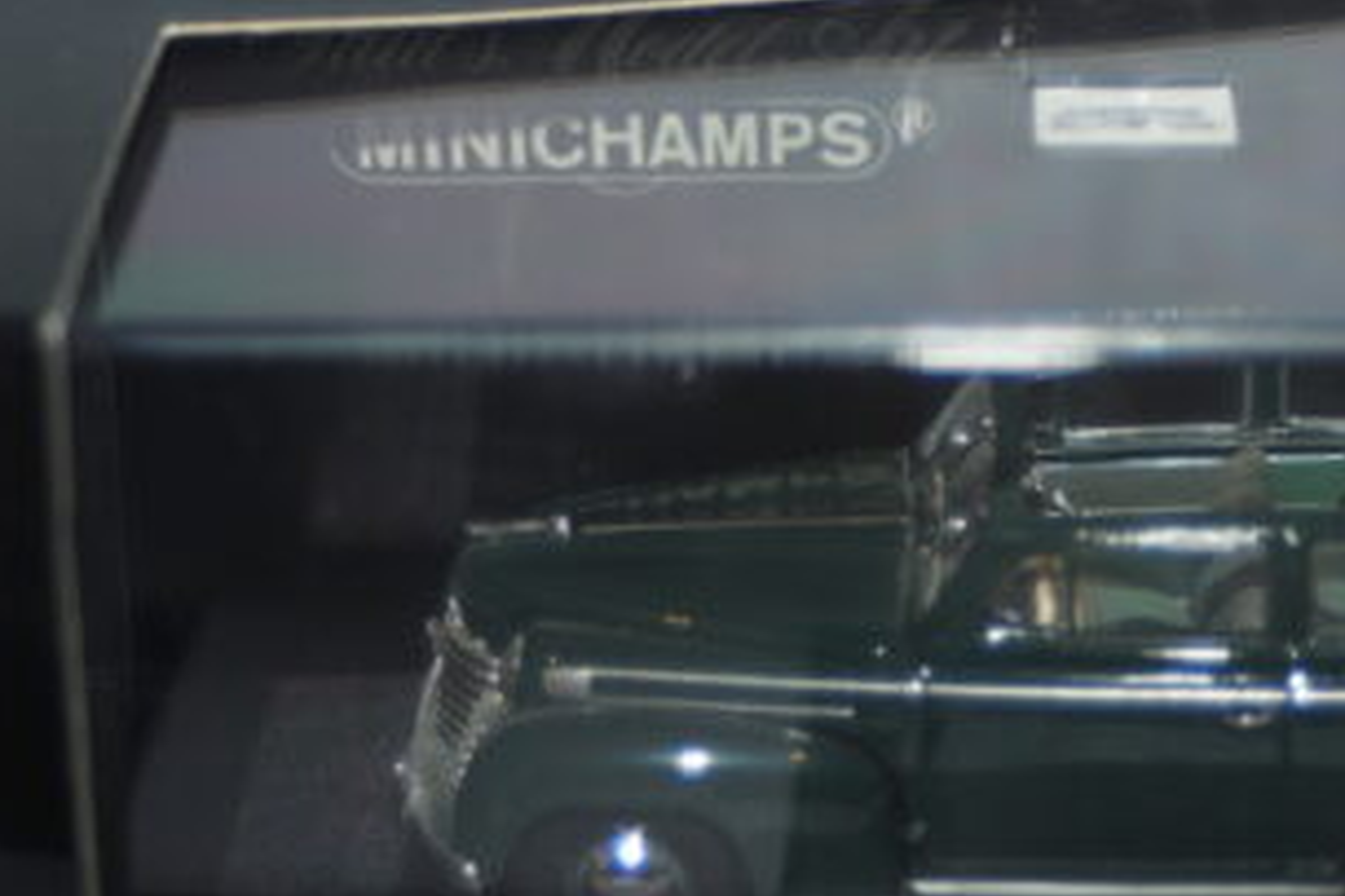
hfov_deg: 17.2
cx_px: 1125
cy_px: 587
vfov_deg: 11.6
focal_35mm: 118
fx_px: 4406
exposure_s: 1/80
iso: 125
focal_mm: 40
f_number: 4.5
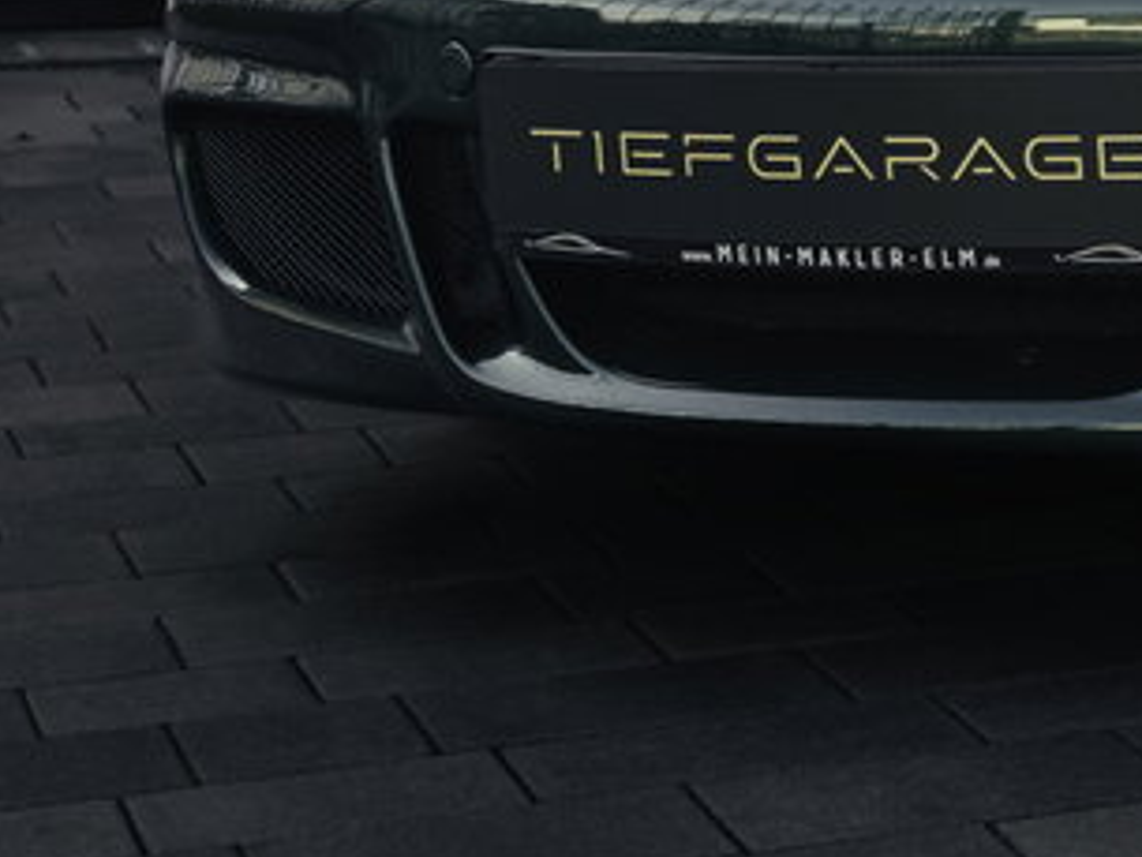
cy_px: -238
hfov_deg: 12.3
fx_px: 5116
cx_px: 1554
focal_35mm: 155
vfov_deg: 9.4
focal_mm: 32.5
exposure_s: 1/80
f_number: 4
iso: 100
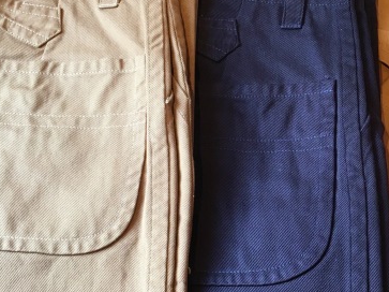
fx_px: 719
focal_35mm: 64
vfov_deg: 22.8
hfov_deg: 29.2
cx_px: 340
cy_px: 189
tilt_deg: -60.4
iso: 64
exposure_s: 1/30
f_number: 2.2
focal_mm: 4.15
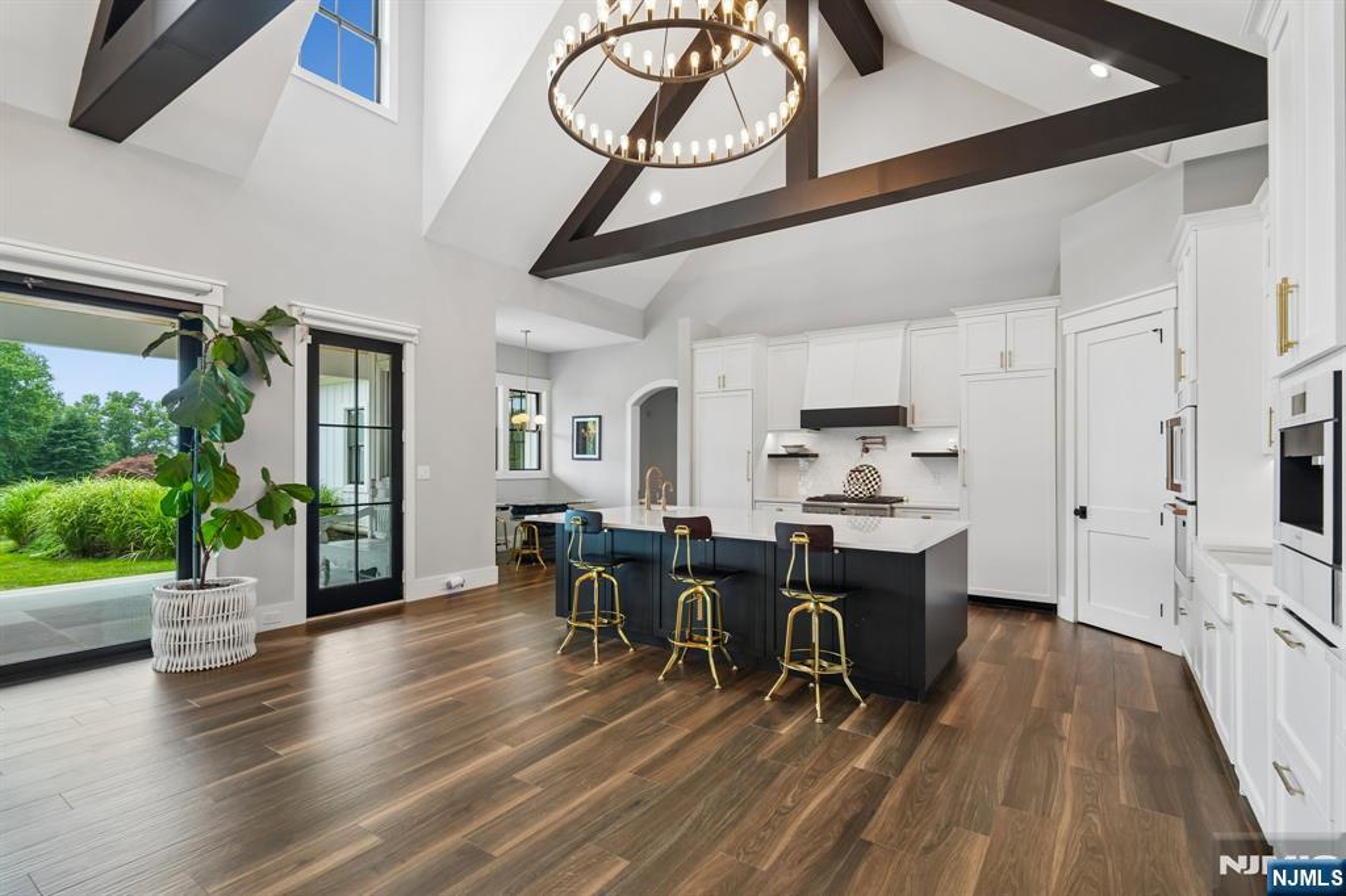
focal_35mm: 16
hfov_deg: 96.8
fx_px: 598
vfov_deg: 73.7
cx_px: 673
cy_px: 448
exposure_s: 1/20
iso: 400
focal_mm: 16
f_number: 8
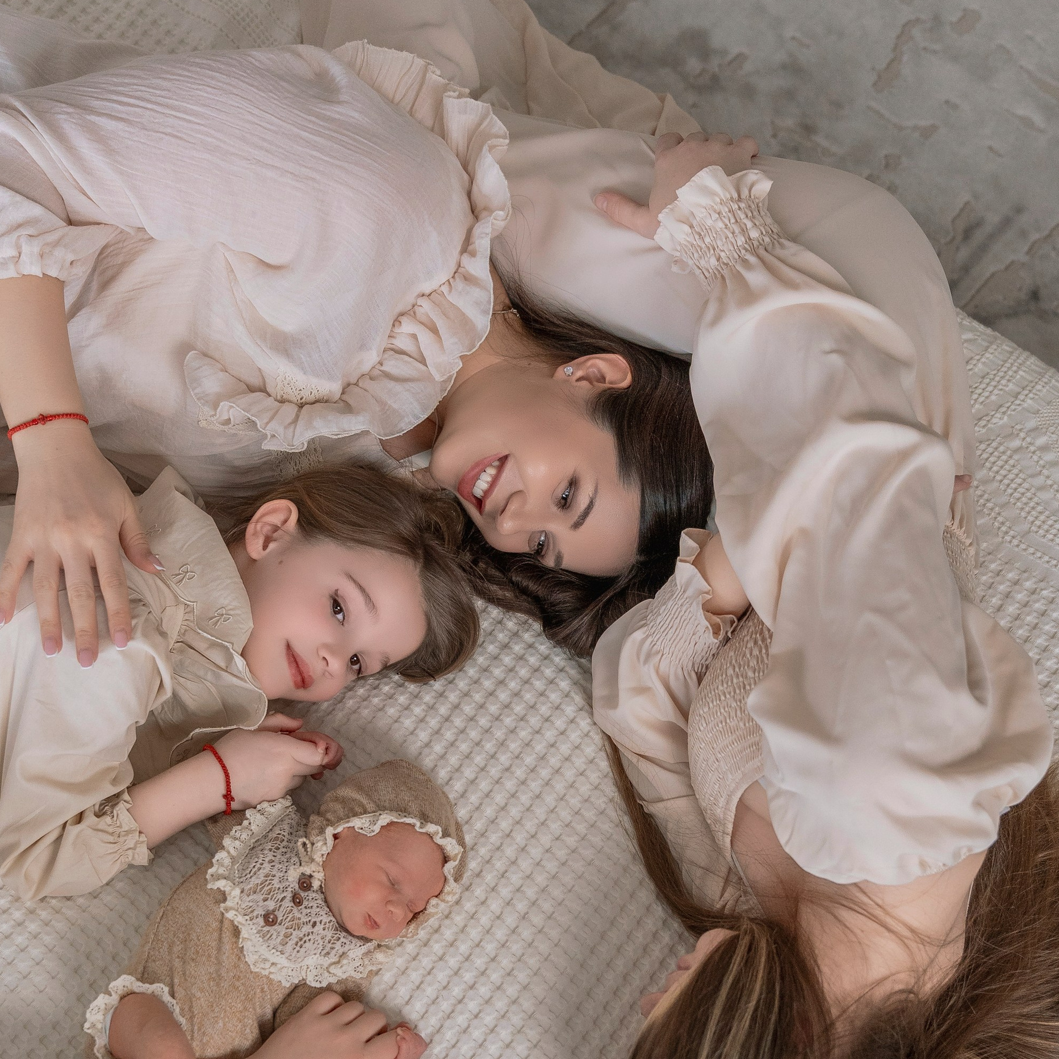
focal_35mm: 49
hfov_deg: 34.7
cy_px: 923
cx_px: 502
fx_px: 1696
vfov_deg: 33.1
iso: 1000
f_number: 3.5
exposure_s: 1/200
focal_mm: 28
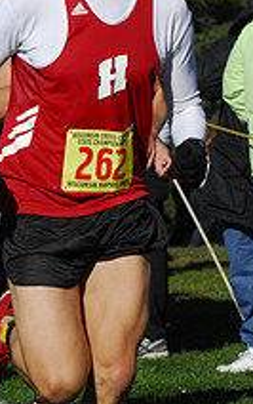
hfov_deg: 2.2
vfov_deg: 3.6
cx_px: -285
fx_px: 6436
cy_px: 170
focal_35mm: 585
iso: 400
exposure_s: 1/1600
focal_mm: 140
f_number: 7.1
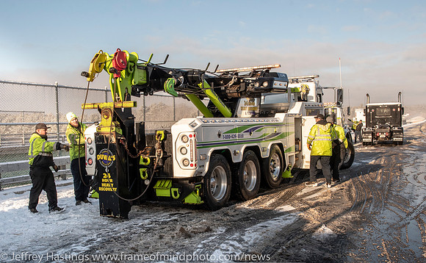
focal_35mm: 44
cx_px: 195
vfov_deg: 29.1
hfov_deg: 45.5
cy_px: 145
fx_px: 507
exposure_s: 1/320
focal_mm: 24
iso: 500
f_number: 13
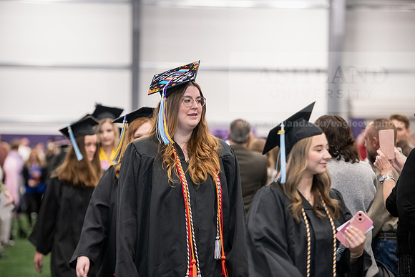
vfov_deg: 11.0
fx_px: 1441
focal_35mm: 125
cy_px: 138
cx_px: 208
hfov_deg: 16.4
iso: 3200
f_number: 3.2
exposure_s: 1/200
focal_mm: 125
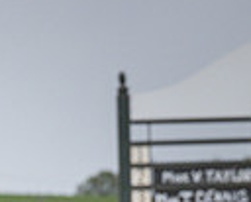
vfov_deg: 3.0
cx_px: -189
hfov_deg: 3.7
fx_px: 3864
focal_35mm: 519
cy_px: 428
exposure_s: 1/5000
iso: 800
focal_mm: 105
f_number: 4.5
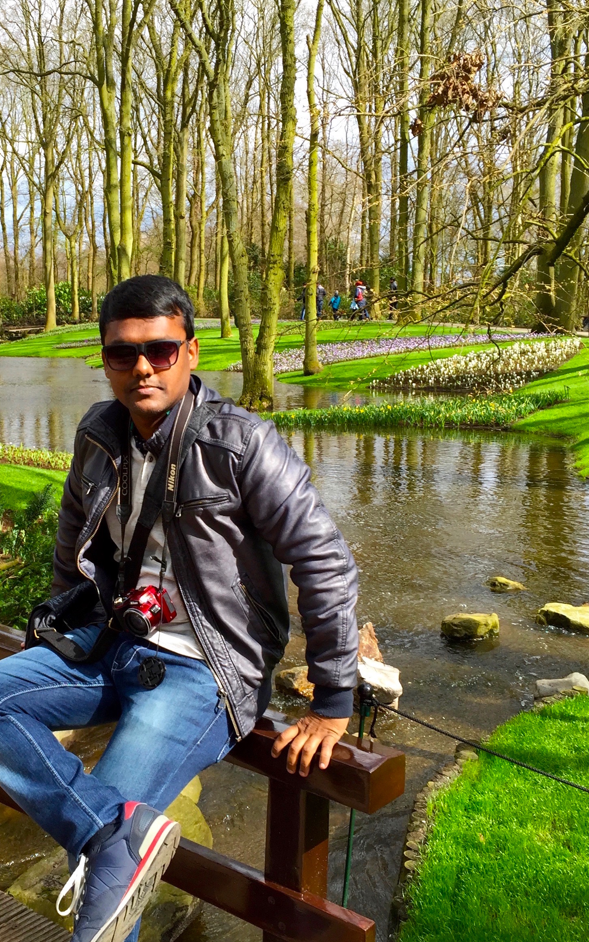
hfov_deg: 29.4
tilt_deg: -9.8
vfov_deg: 46.2
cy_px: 487
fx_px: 1104
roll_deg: +0.9
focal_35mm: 43
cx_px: 149
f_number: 2.2
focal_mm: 4.15
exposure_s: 1/565
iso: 32
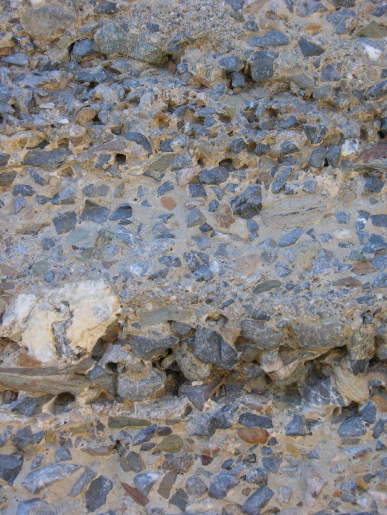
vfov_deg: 26.3
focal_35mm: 74
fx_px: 1103
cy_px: 258
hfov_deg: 19.9
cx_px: 194
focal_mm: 18.8
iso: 50
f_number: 3.8
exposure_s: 1/91.5
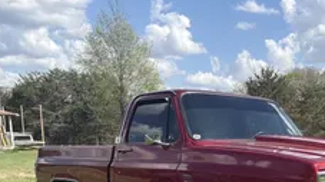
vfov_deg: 22.7
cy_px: 193
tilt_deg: -7.9
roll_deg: -0.1
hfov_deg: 39.1
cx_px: 279
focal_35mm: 50
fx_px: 430
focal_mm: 5.96
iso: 50
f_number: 1.6
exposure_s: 1/2208
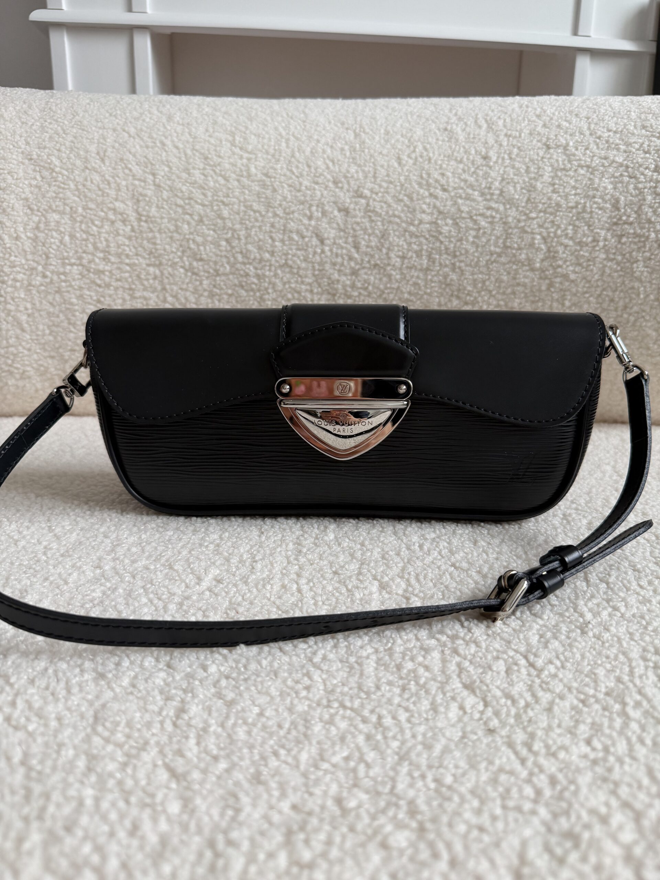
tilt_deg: -18.2
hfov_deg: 56.8
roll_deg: -0.9
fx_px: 610
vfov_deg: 71.6
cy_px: 440
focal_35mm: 24
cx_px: 330
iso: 200
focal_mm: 6.76
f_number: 1.78
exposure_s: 1/96
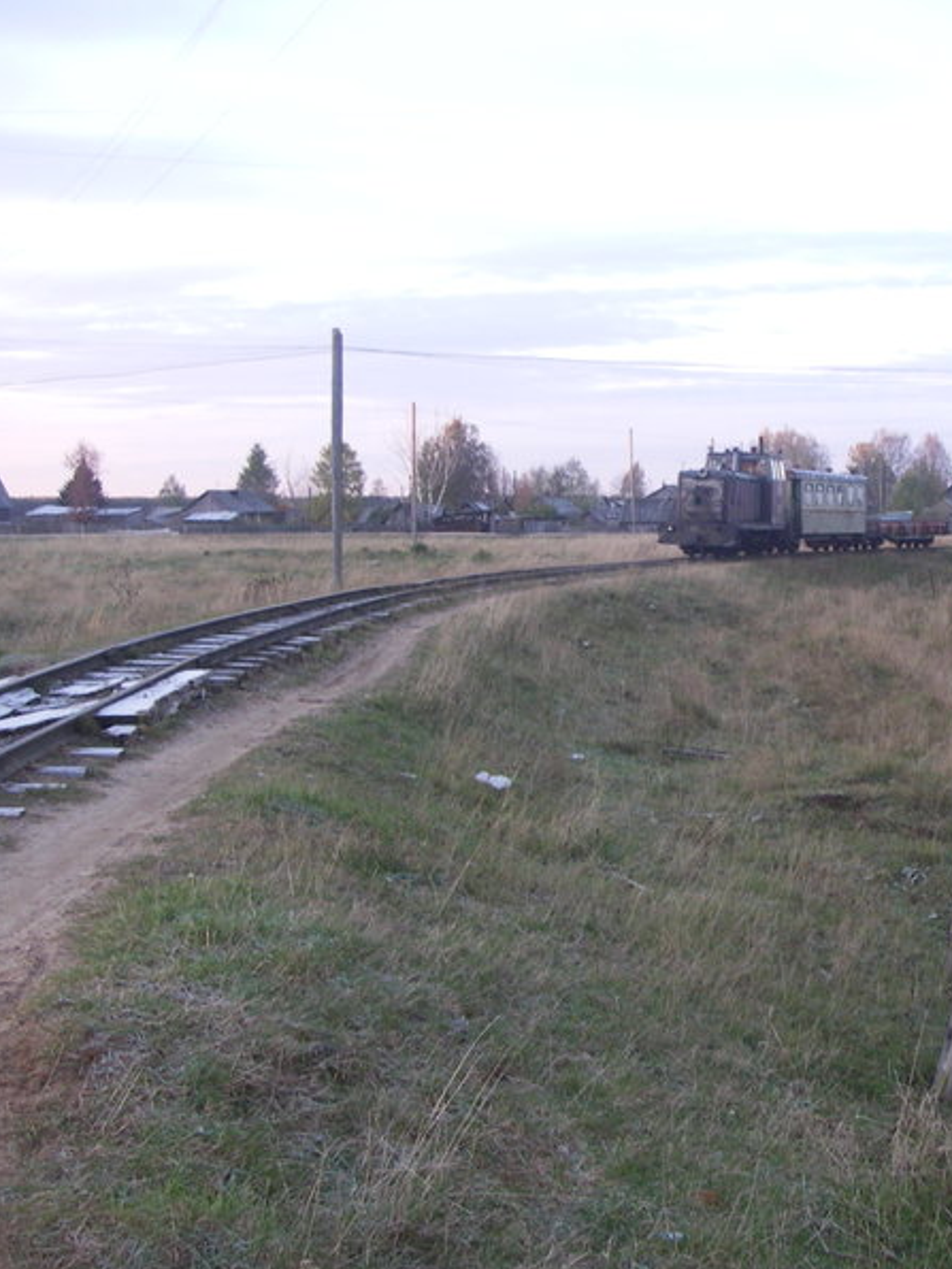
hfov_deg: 27.9
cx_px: 775
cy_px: 632
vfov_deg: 37.5
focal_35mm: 51
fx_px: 1870
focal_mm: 6.3
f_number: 3.3
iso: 160
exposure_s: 1/40
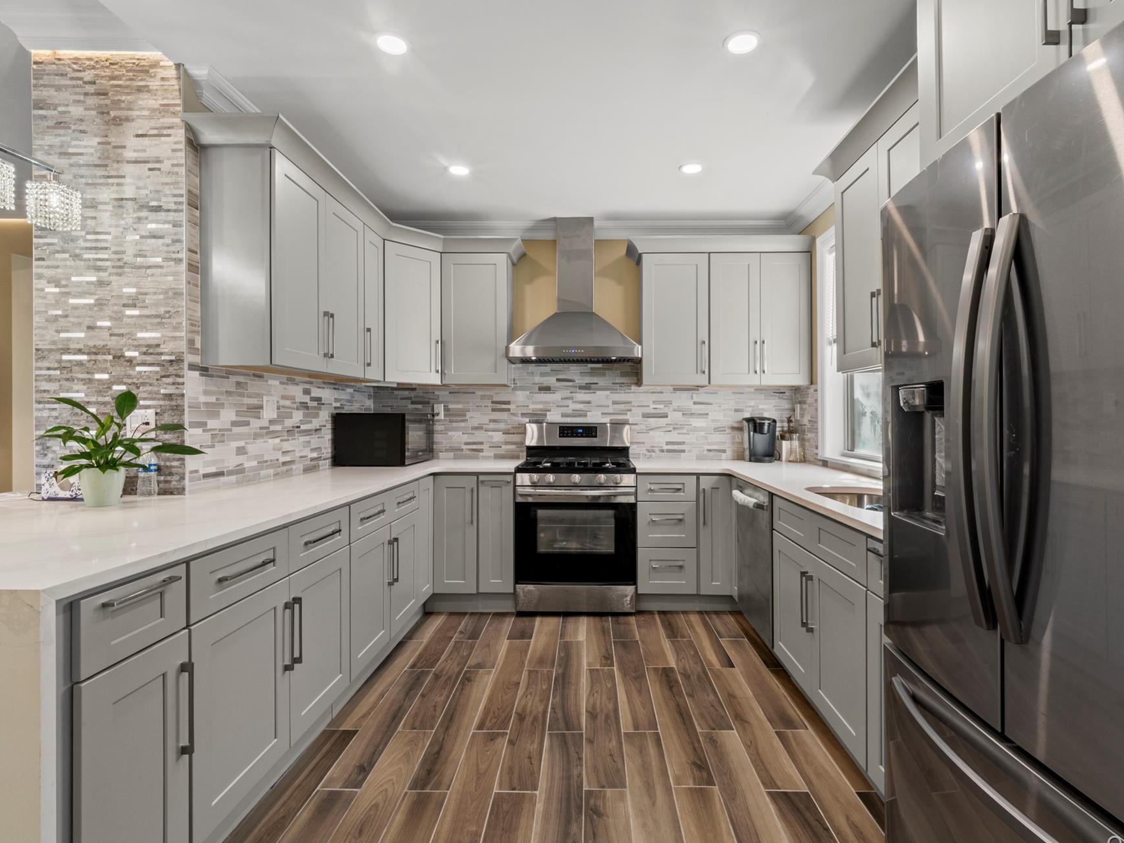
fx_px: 519
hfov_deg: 94.5
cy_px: 414
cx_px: 571
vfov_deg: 78.1
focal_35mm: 16
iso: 200
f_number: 13
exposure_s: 2
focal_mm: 14
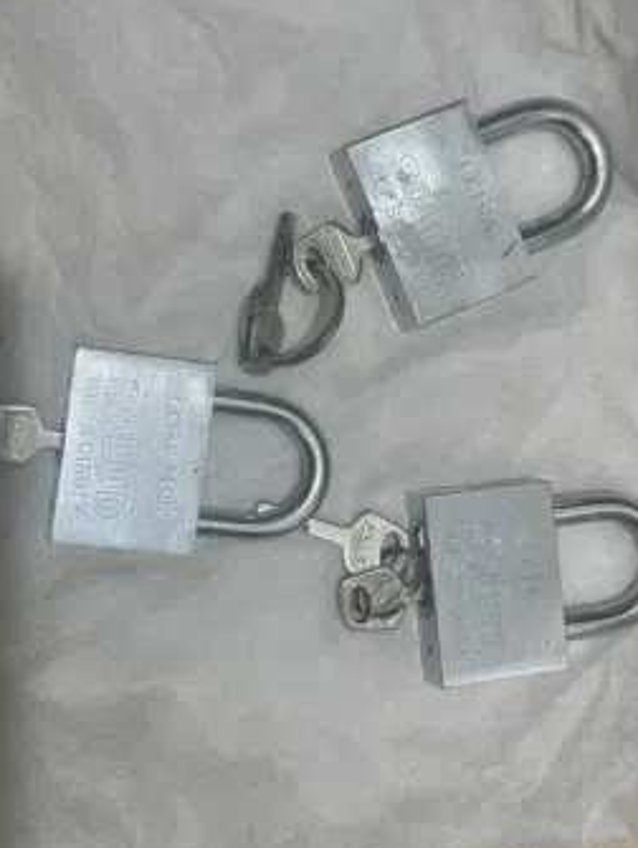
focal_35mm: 62
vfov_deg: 31.2
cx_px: 314
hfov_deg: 23.7
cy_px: 397
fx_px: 1521
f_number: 2
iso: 640
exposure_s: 1/60
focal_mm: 6
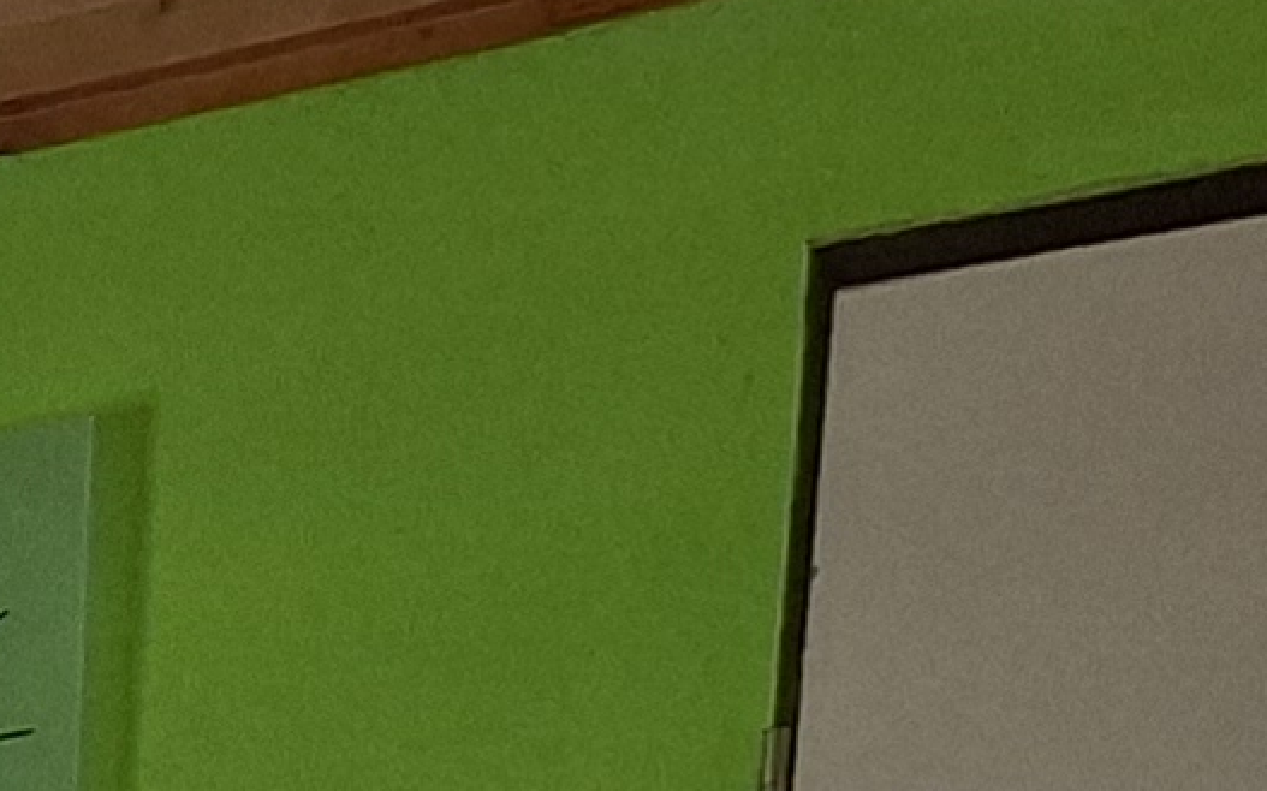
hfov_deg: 9.4
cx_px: -2301
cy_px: 2883
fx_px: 6386
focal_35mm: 185
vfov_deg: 6.2
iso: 160
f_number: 1.8
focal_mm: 5.54
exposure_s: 1/60
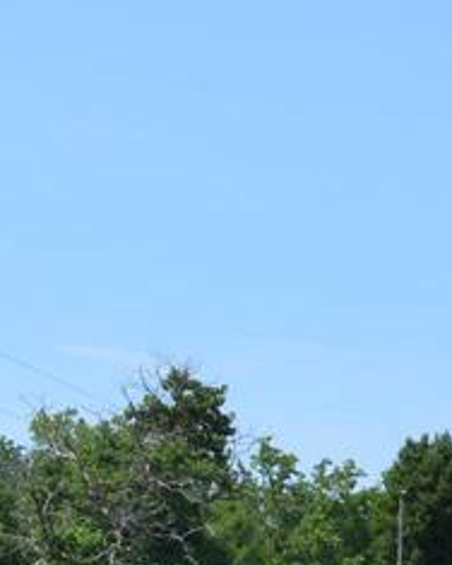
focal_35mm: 110
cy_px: 661
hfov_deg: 12.0
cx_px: 995
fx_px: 1839
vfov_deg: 16.8
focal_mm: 18
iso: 400
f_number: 11
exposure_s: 1/400
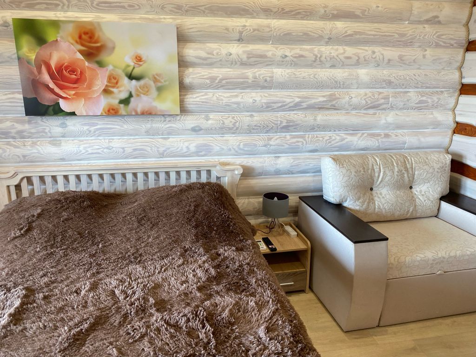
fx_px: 358
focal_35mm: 26
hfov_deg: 67.3
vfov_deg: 53.1
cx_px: 238
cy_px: 178
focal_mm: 4.25
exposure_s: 1/105
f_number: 1.8
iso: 125
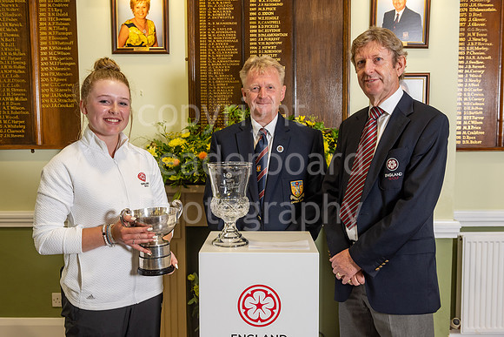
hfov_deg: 50.7
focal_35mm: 38
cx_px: 252
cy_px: 168
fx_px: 532
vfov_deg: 35.1
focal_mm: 38
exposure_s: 1/60
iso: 320
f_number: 5.6
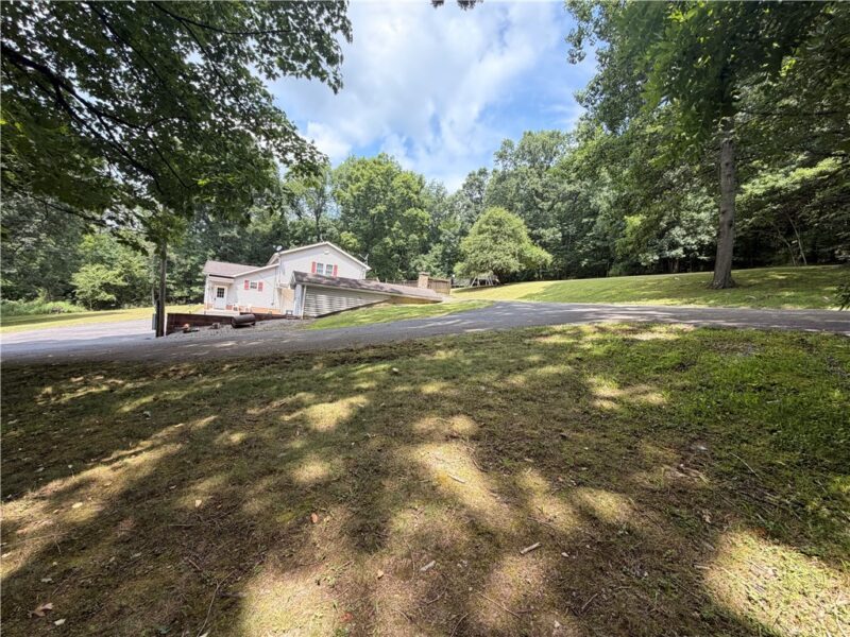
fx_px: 344
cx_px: 425
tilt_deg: -2.5
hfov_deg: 102.1
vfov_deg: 85.7
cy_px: 318
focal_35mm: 14
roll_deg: -6.9
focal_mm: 2.22
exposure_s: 1/468
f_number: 2.2
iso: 64
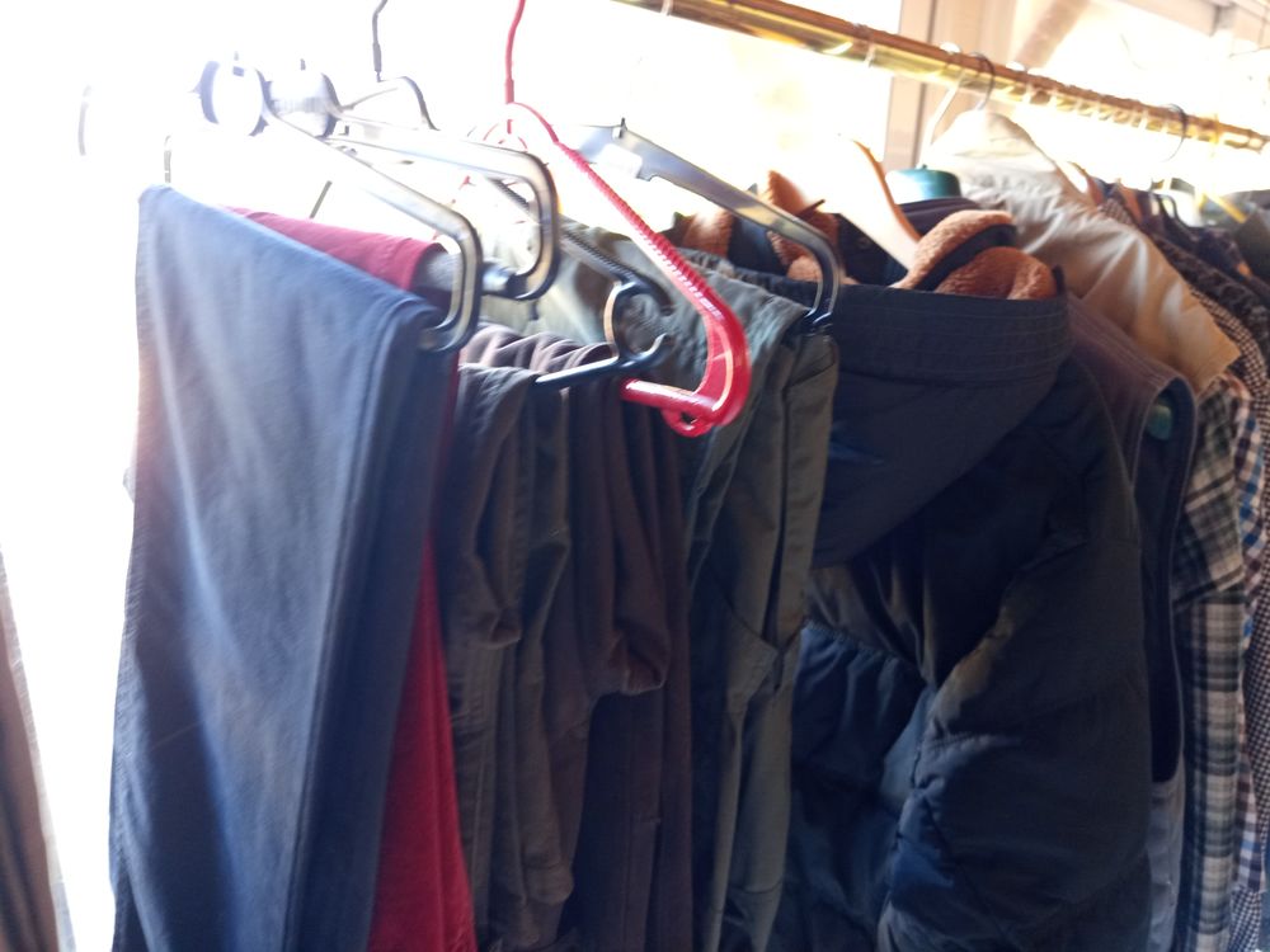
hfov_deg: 71.6
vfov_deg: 56.8
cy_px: 476
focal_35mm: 24
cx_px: 635
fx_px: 881
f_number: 1.7
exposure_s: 1/25
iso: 527
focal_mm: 5.24
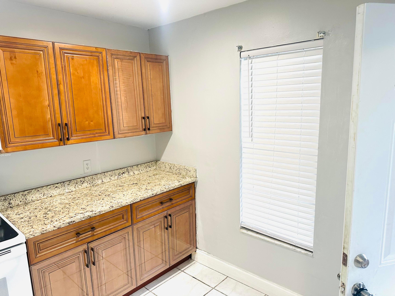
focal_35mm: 24
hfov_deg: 71.6
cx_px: 198
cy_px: 148
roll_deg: +1.4
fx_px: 274
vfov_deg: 56.8
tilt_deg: -10.5
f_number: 1.78
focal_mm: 6.86
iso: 250
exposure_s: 1/120
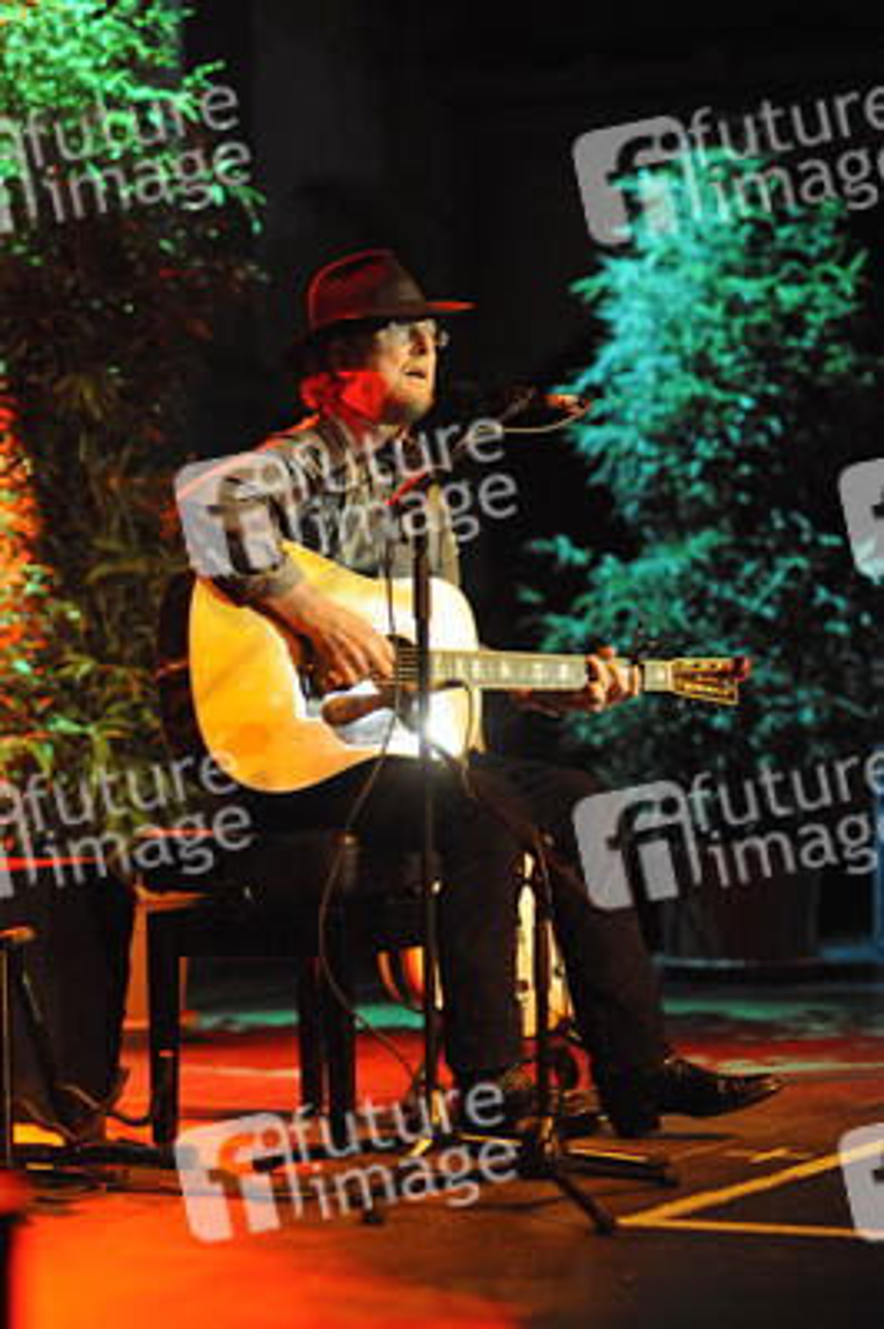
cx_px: 442
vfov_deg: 23.9
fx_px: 3136
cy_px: 664
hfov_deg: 16.0
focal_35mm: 85
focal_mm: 85
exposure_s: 1/160
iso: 6400
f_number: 2.5
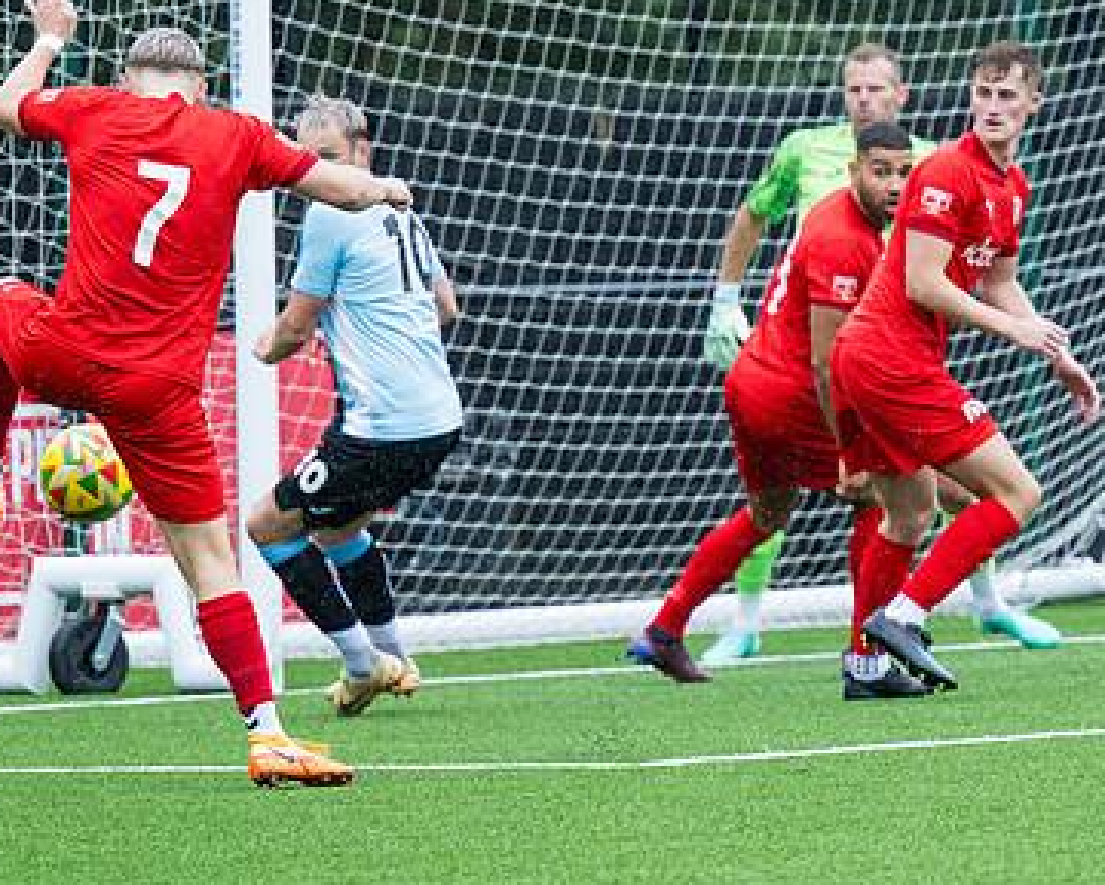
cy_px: 564
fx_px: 14034
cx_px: 984
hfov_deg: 4.5
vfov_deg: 3.6
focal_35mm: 429
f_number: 4
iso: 800
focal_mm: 180
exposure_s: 1/1250
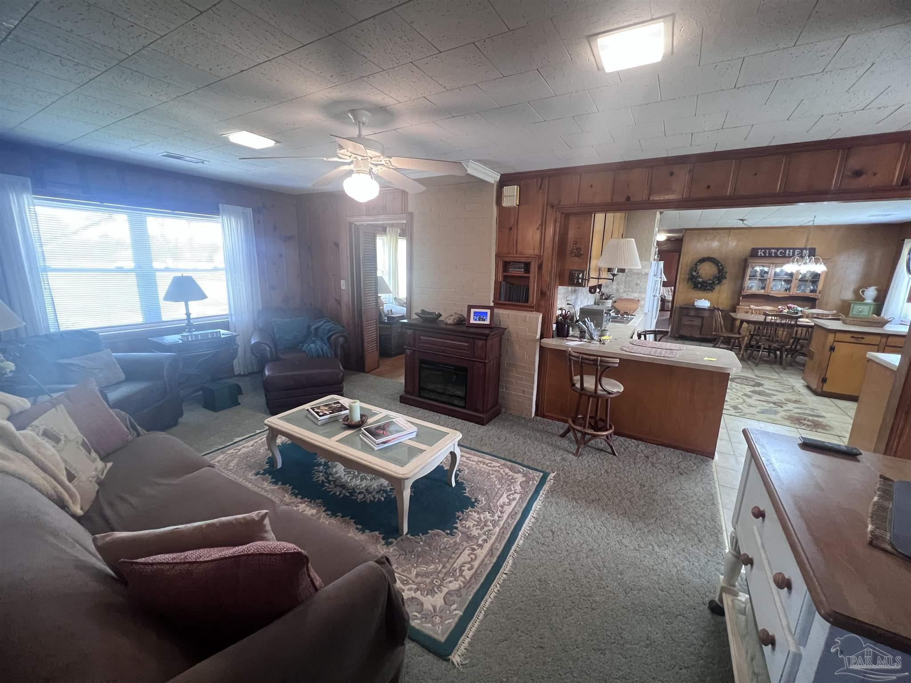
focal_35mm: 13
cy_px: 342
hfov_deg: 106.2
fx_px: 342
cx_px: 456
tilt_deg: -12.4
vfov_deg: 89.9
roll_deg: -1.4
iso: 500
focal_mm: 1.57
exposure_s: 1/60
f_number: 1.8
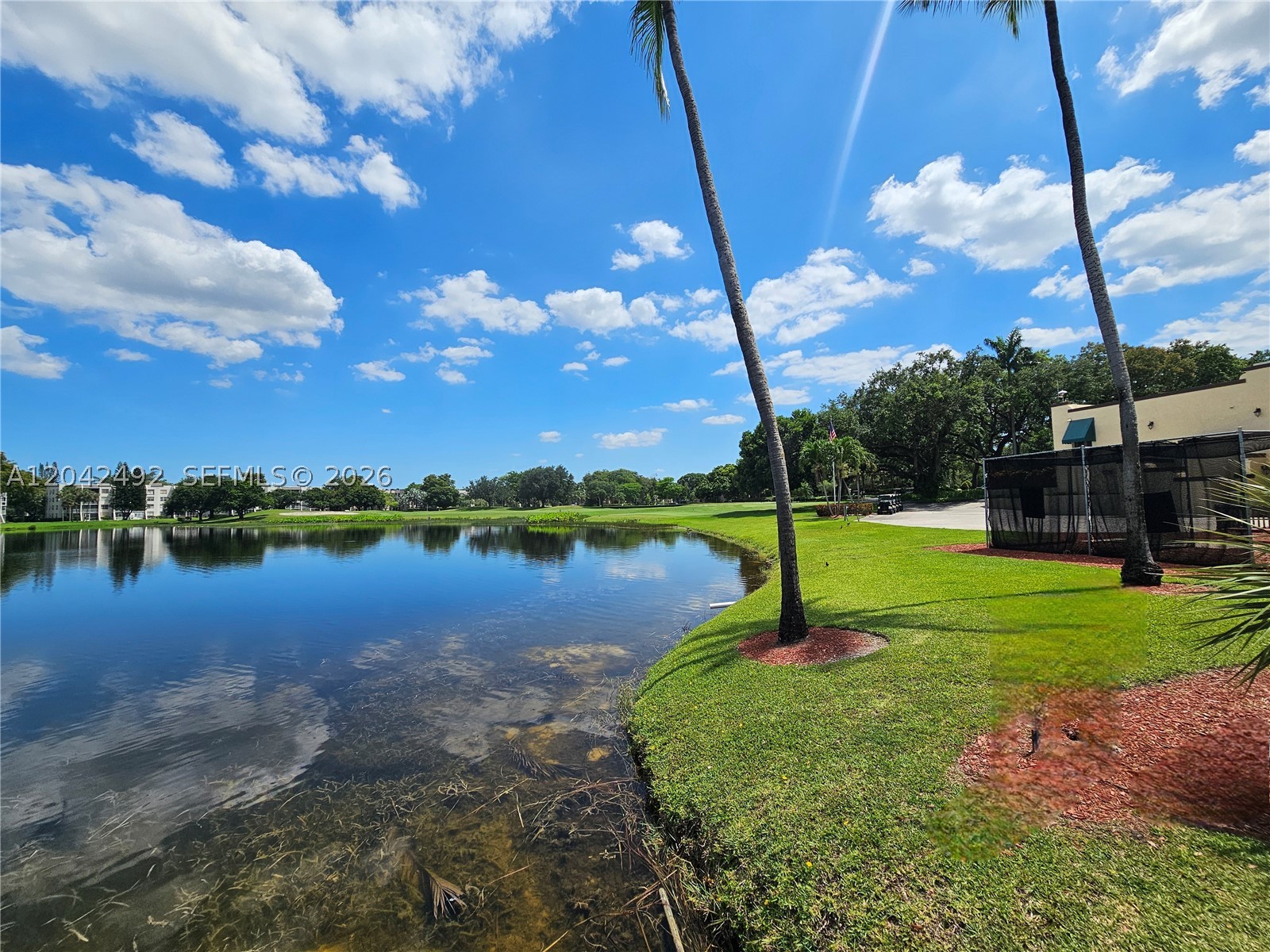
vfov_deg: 89.9
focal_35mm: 13
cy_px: 476
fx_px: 477
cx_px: 635
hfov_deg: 106.2
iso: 50
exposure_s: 1/5000
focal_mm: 2.2
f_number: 2.2
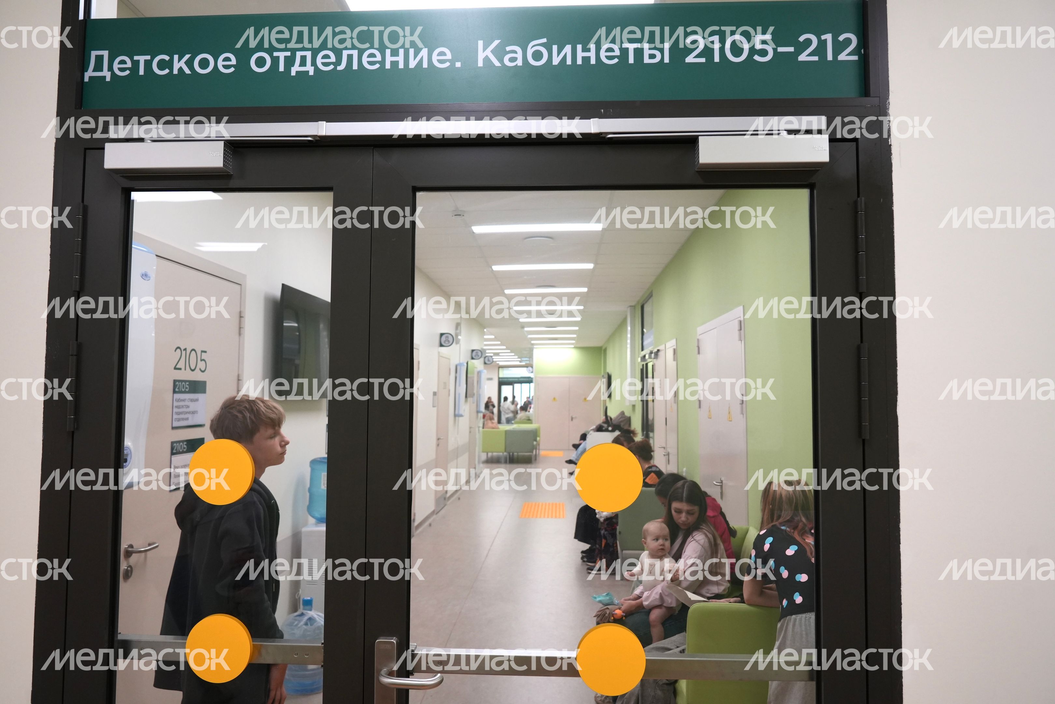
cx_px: 528
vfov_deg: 49.6
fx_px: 762
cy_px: 352
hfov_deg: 69.4
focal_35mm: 26
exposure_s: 1/125
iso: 1250
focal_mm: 26
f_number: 5.6
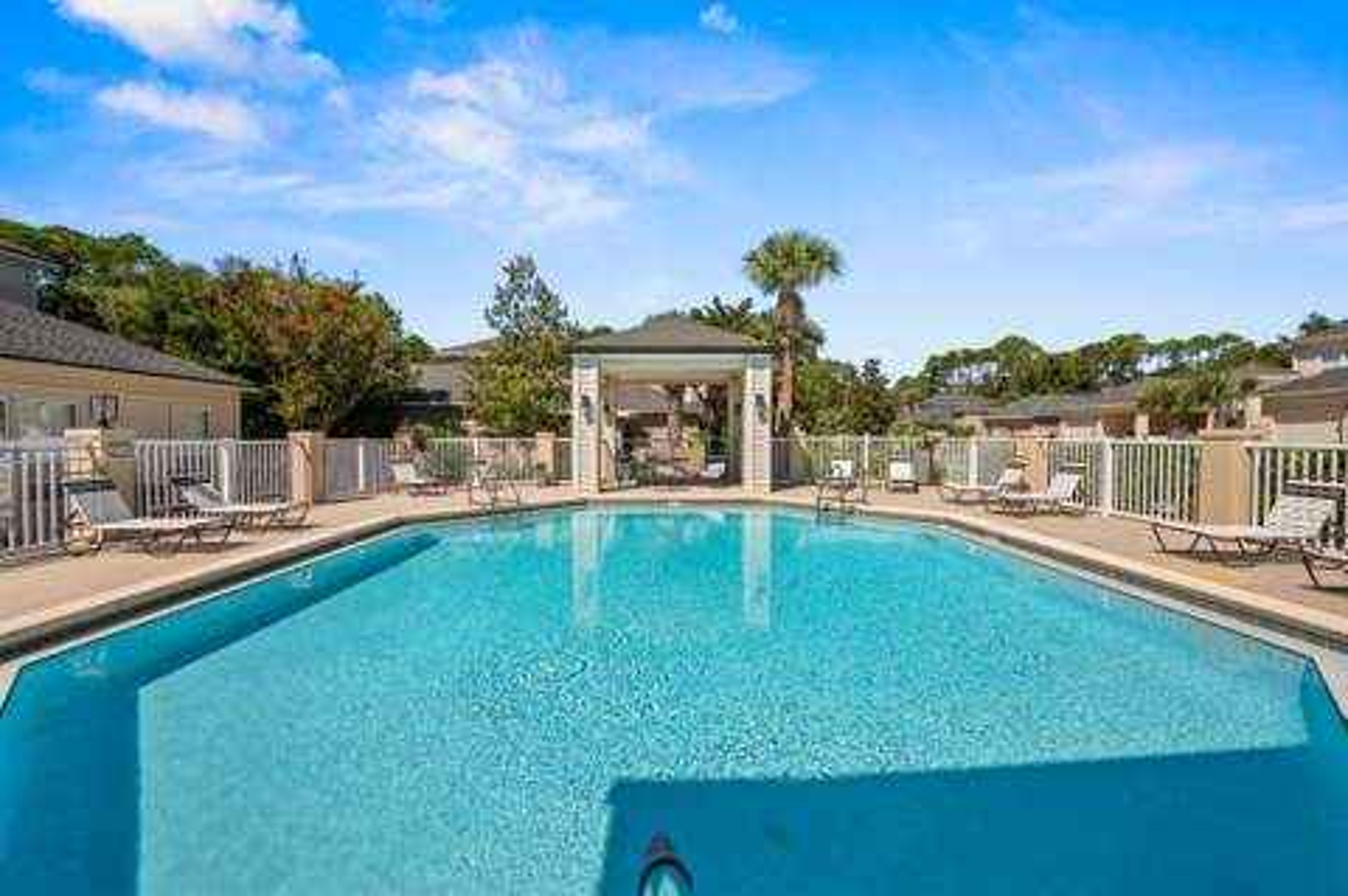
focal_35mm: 14
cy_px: 448
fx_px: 524
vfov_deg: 81.1
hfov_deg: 104.3
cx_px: 674
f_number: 8
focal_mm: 14
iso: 100
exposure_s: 1/125
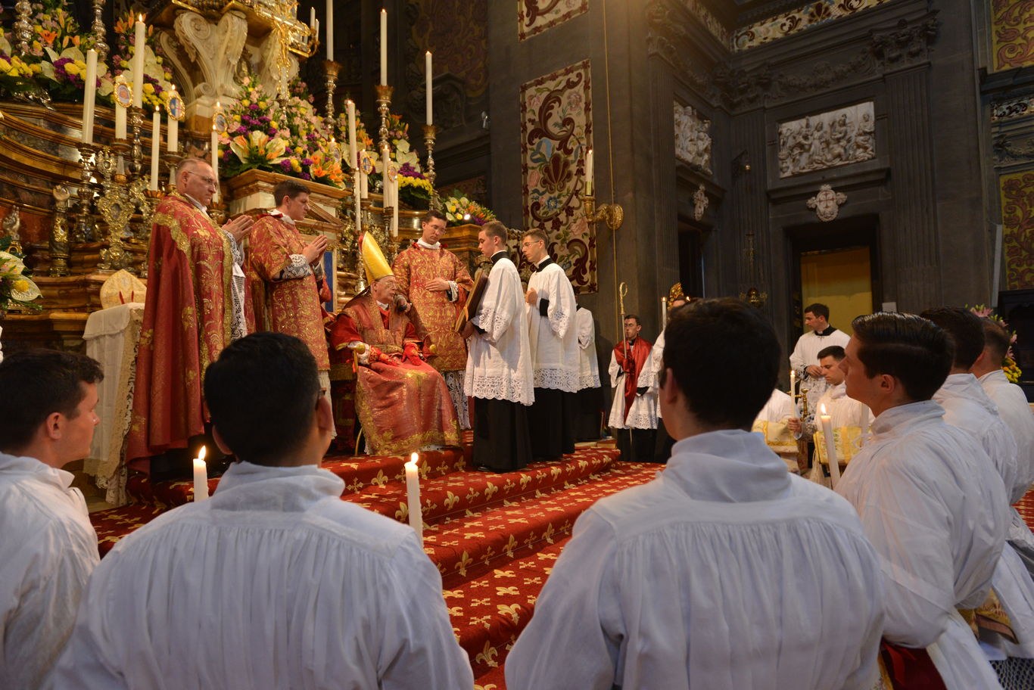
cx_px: 517
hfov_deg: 78.6
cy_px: 345
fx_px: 632
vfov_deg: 57.3
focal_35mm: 22
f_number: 4.5
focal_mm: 22
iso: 1600
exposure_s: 1/80
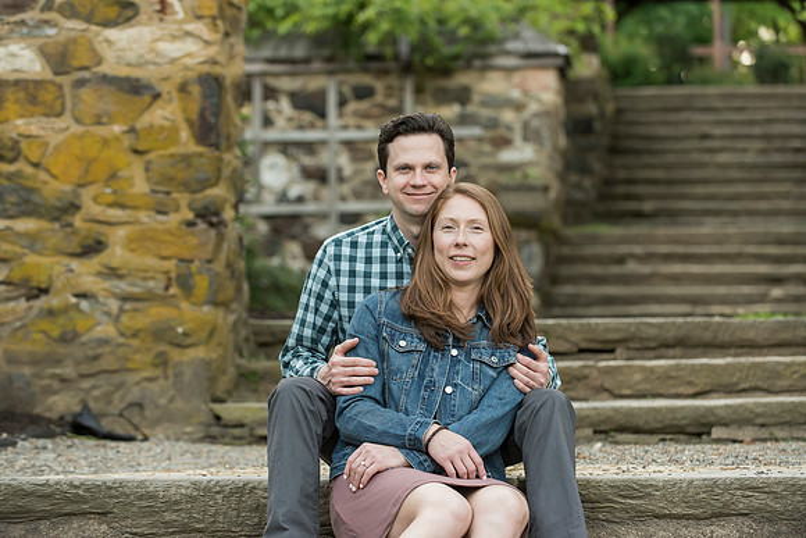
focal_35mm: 116
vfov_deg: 11.8
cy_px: 269
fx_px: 2598
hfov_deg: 17.6
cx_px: 403
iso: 1250
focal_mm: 116
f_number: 4
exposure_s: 1/320
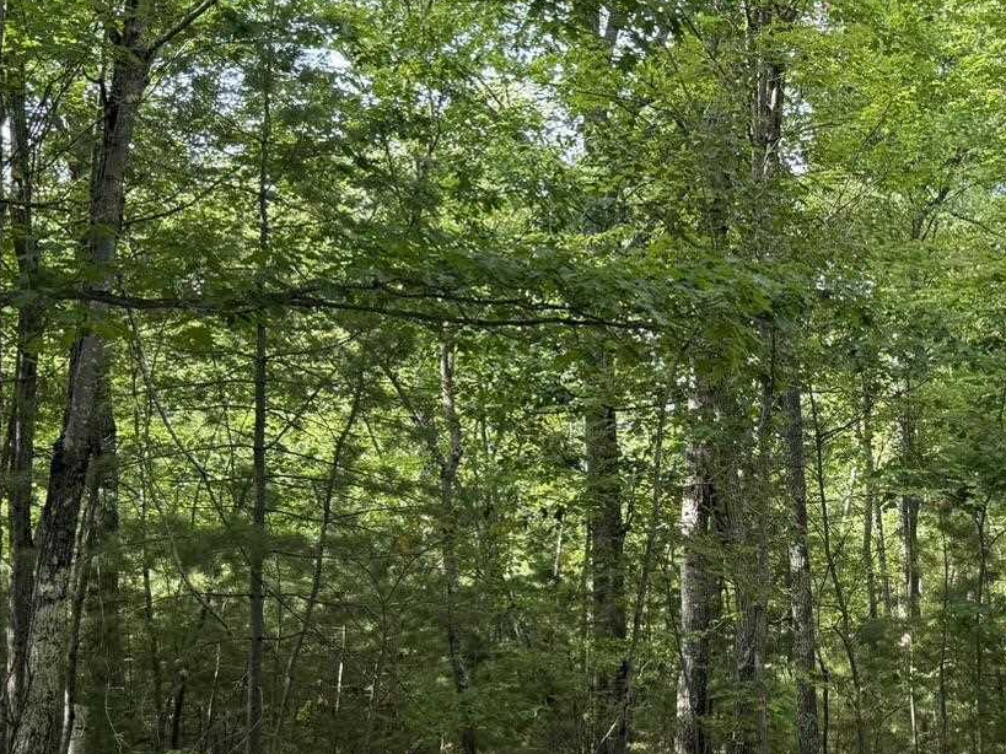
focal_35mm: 60
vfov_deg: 24.3
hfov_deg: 31.2
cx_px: 832
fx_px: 1743
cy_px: 515
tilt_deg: +6.1
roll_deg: +1.8
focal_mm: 6.76
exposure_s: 1/172
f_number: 1.78
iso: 80
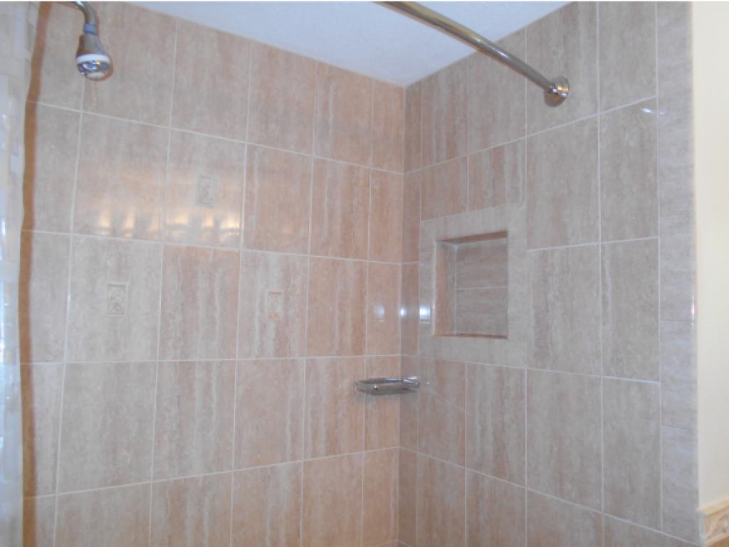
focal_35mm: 26
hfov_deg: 67.3
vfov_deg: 53.1
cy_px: 274
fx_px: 548
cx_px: 364
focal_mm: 4.6
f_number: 3.2
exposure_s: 1/25
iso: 200
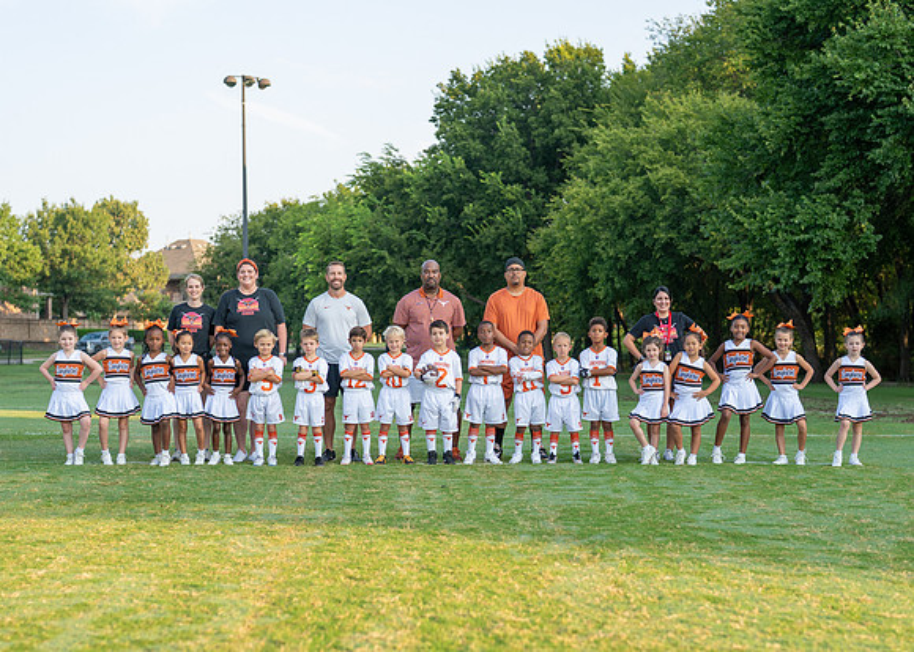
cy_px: 397
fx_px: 1728
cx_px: 445
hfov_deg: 29.6
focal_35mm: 67
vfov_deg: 21.3
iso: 100
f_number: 2.2
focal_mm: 50
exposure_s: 1/640
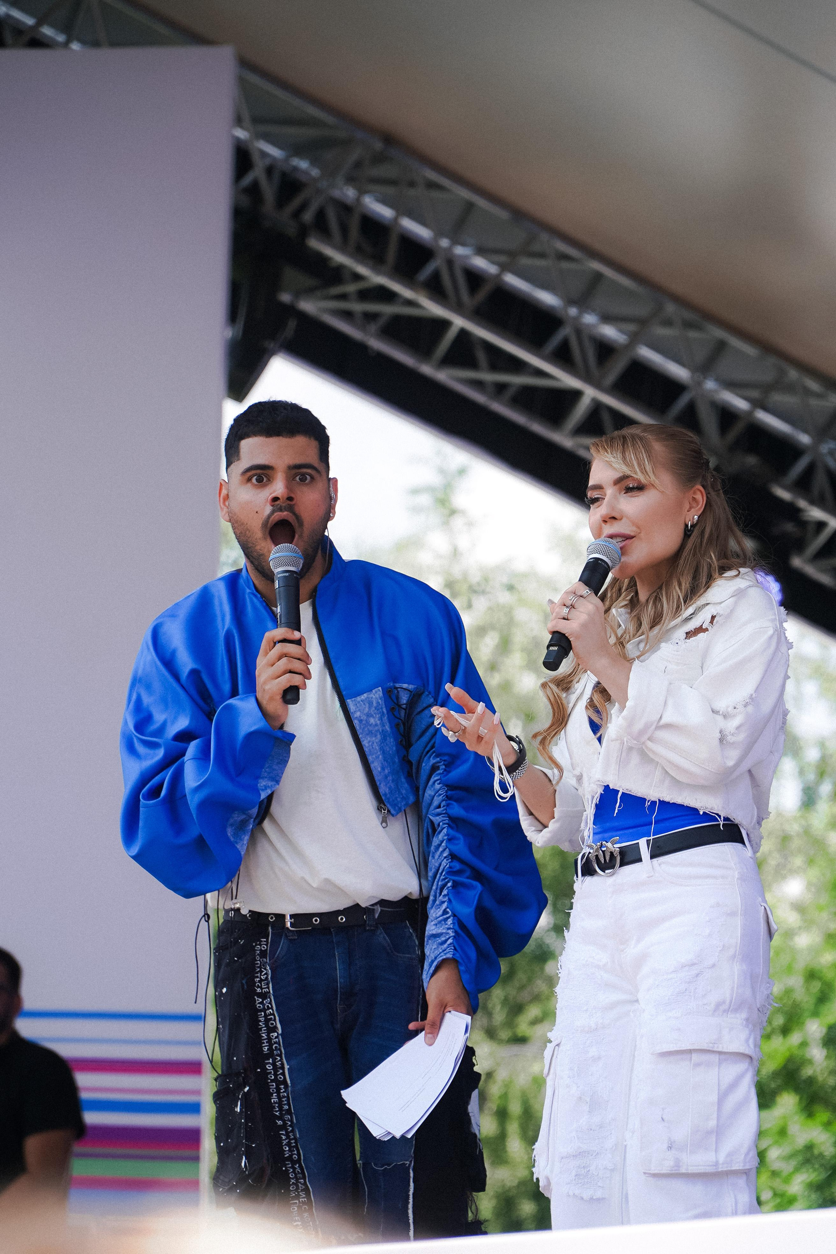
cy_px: 627
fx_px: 5468
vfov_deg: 13.1
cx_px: 418
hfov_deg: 8.7
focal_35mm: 157
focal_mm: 105
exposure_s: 1/500
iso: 100
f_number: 4.5
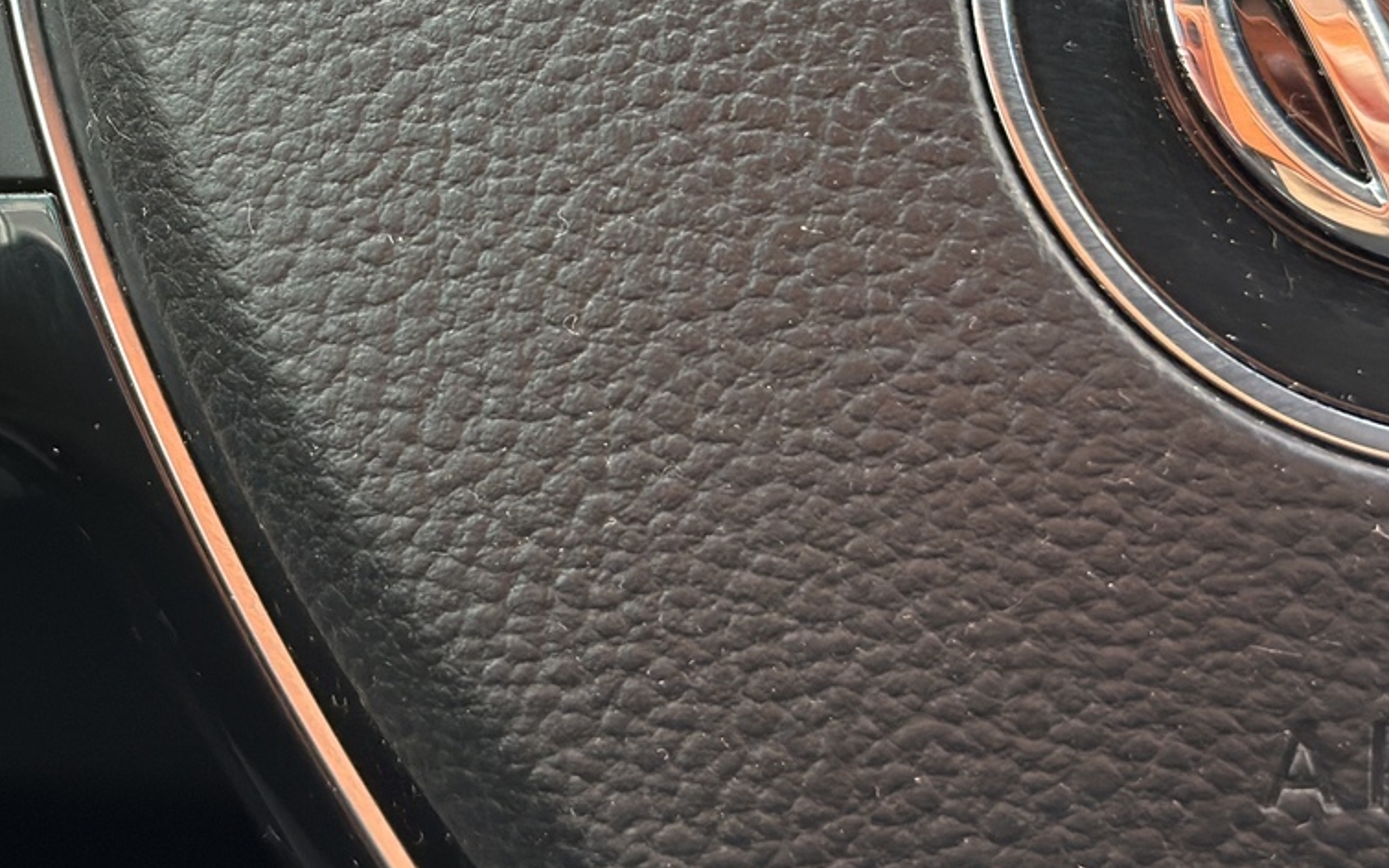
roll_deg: +1.0
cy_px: -88
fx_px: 3369
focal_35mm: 89
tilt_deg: -29.7
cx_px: 152
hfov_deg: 22.7
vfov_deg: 14.3
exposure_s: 1/121
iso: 125
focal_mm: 6.76
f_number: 1.78
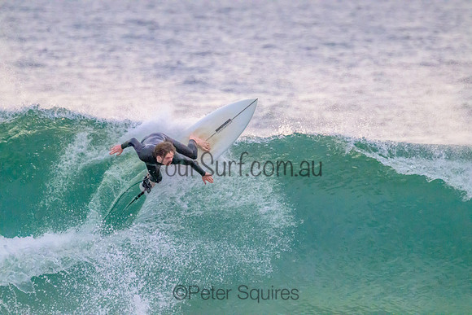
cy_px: 158
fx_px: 10491
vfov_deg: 1.7
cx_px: 236
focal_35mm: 800
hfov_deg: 2.6
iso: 25600
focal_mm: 800
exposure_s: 1/1600
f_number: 11
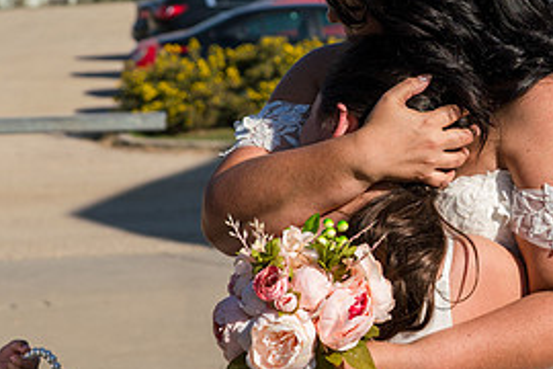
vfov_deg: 10.1
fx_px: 2089
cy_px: 160
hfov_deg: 15.0
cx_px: 472
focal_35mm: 136
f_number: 5
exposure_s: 1/2000
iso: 250
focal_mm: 51
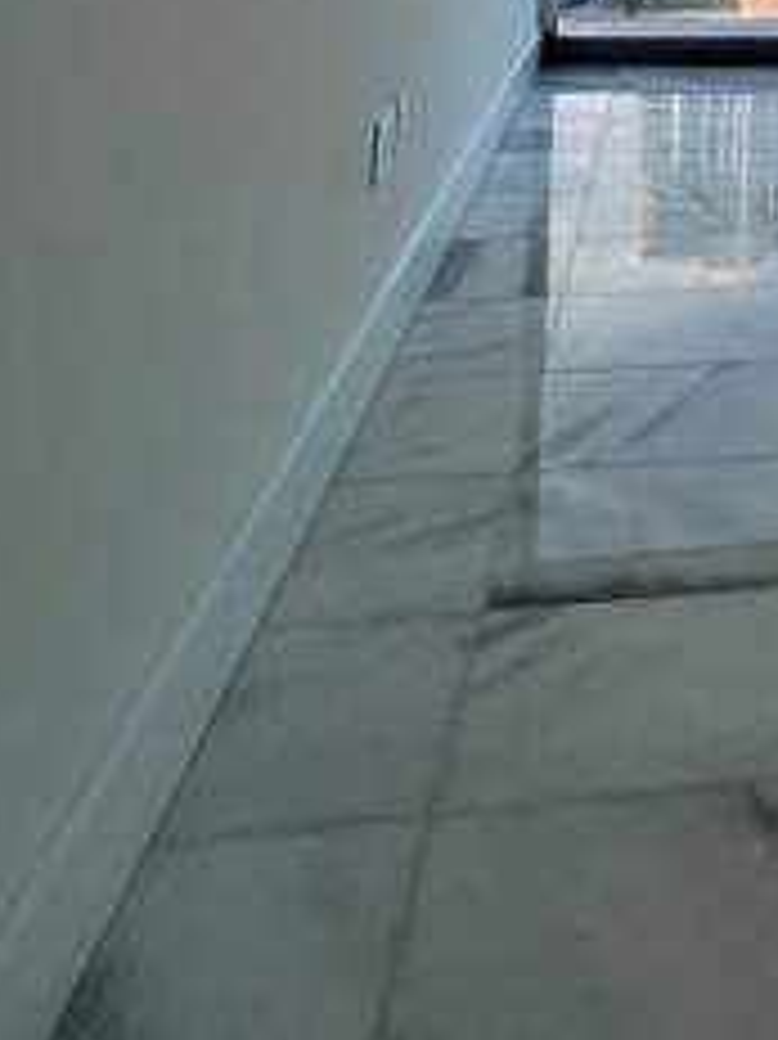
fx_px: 1080
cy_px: -248
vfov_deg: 37.1
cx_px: 899
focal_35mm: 36
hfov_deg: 33.4
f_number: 1.8
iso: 32
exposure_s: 1/270
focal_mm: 1.57
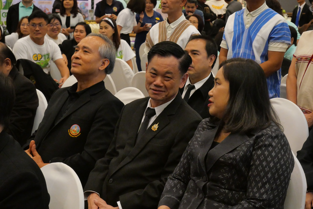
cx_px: 156
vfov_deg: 16.9
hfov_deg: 25.0
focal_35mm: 81
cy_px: 104
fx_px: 705
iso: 4000
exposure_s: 1/80
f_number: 5.4
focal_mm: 39
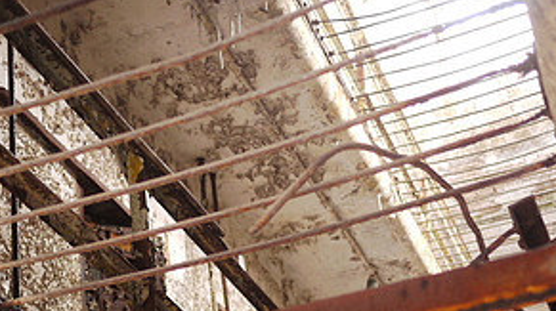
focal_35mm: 87
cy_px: 377
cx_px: 166
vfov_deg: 13.5
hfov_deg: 24.3
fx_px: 1281
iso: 400
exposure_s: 1/250
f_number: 1.7
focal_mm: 20
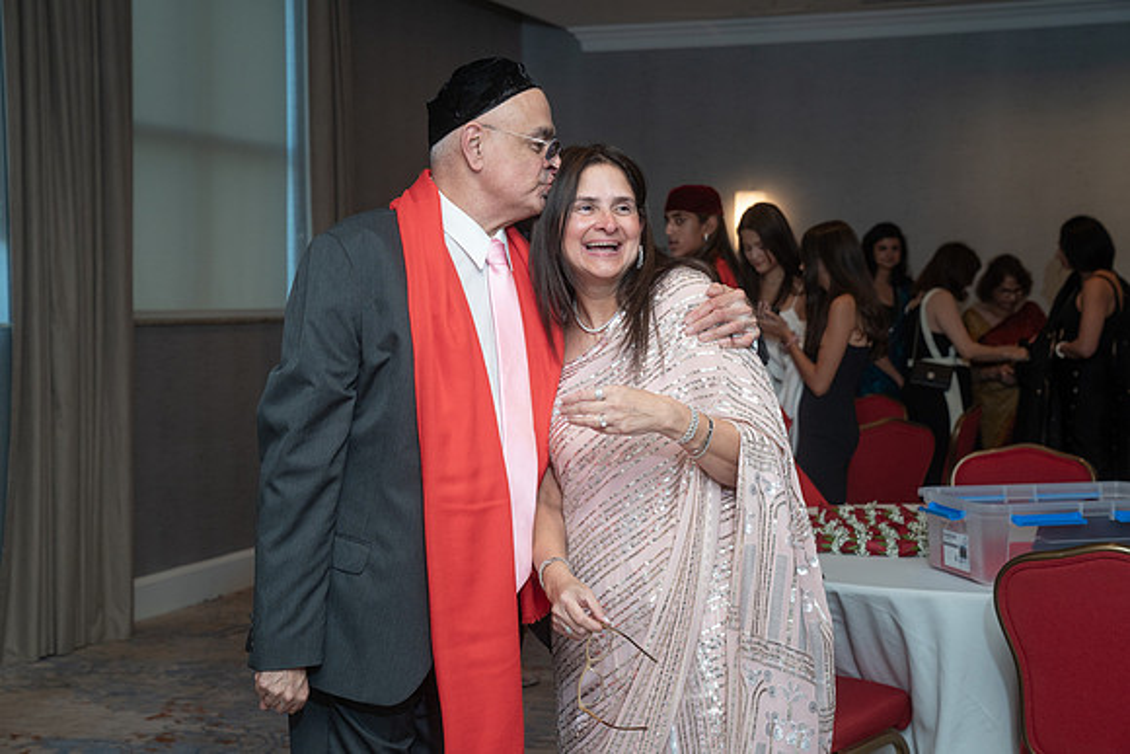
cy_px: 377
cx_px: 565
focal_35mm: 64
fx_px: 2009
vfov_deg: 21.3
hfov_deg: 31.4
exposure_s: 1/200
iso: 1000
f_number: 5.6
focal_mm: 64
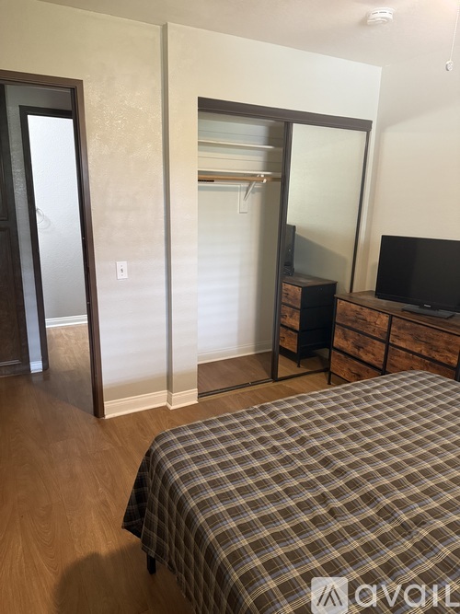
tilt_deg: -14.7
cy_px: 307
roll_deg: -1.8
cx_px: 230
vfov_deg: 71.6
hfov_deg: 56.8
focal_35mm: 24
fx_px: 425
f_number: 1.78
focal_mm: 6.76
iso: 640
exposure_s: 1/40
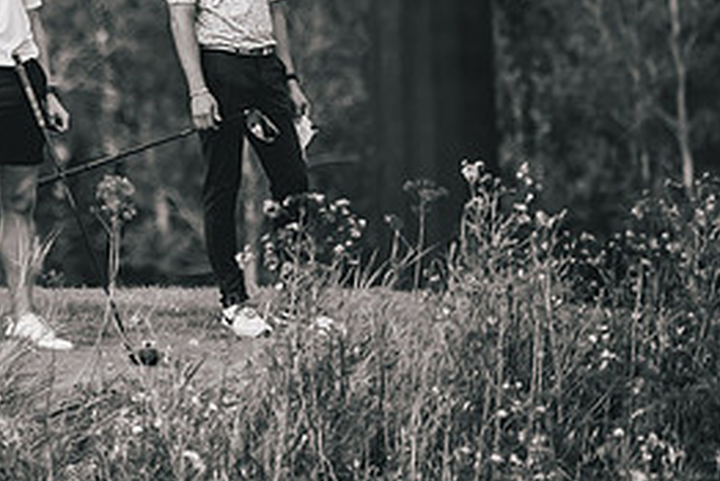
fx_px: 26534
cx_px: 8
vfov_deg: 1.0
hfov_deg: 1.6
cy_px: 37
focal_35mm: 1326
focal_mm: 400
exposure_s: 1/500
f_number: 6.3
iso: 400
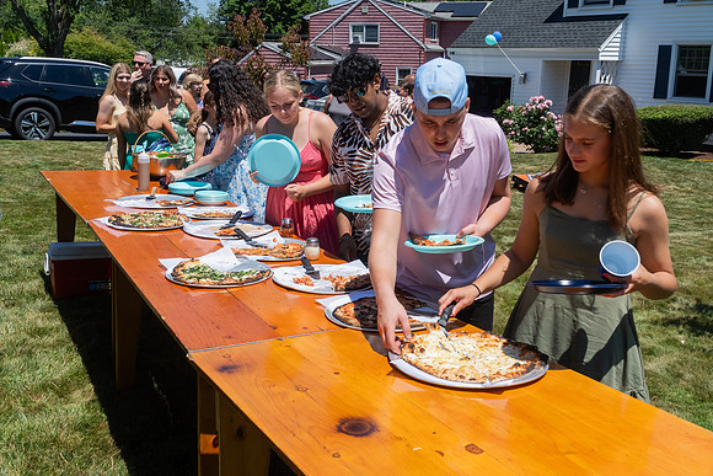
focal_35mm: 34
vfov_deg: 38.4
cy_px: 238
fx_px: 683
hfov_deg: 55.1
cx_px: 356
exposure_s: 1/2000
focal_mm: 23
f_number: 8
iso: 640
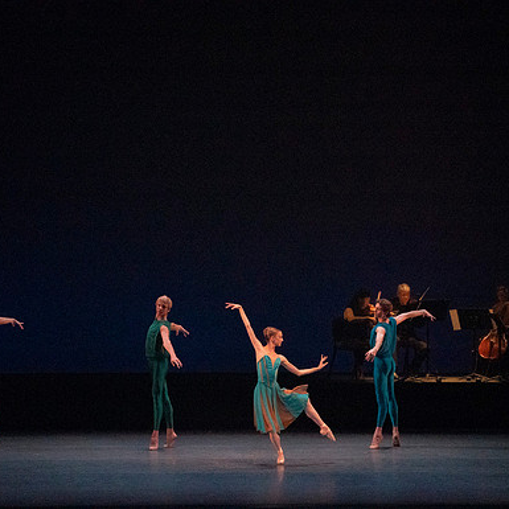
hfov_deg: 8.7
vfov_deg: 8.7
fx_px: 3327
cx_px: 238
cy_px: 254
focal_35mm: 200
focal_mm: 156
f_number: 8
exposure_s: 1/400
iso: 25600
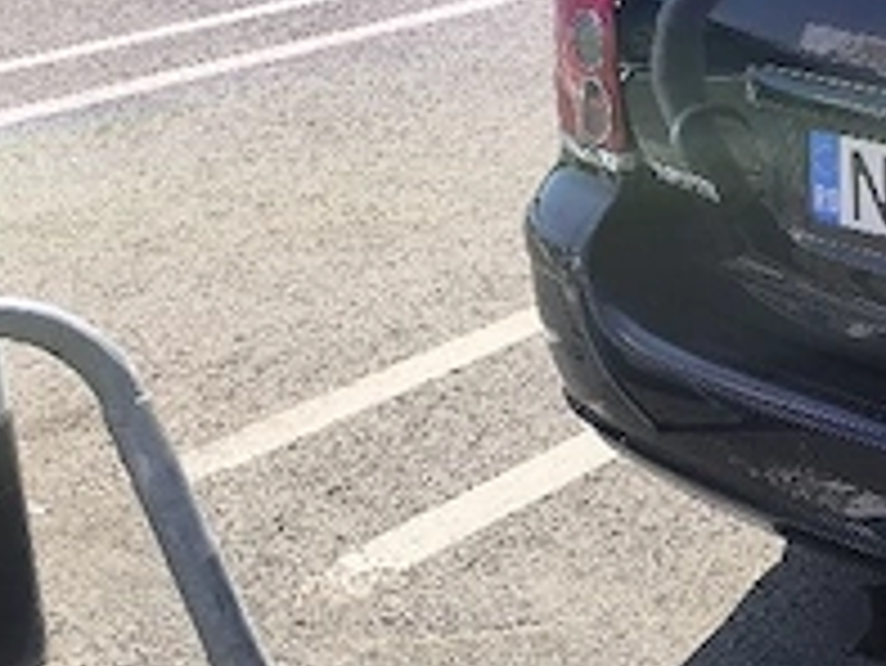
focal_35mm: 70
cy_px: 32
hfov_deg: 24.4
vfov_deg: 20.5
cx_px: 1142
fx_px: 1793
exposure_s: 1/1429
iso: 50
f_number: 1.65
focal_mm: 6.14
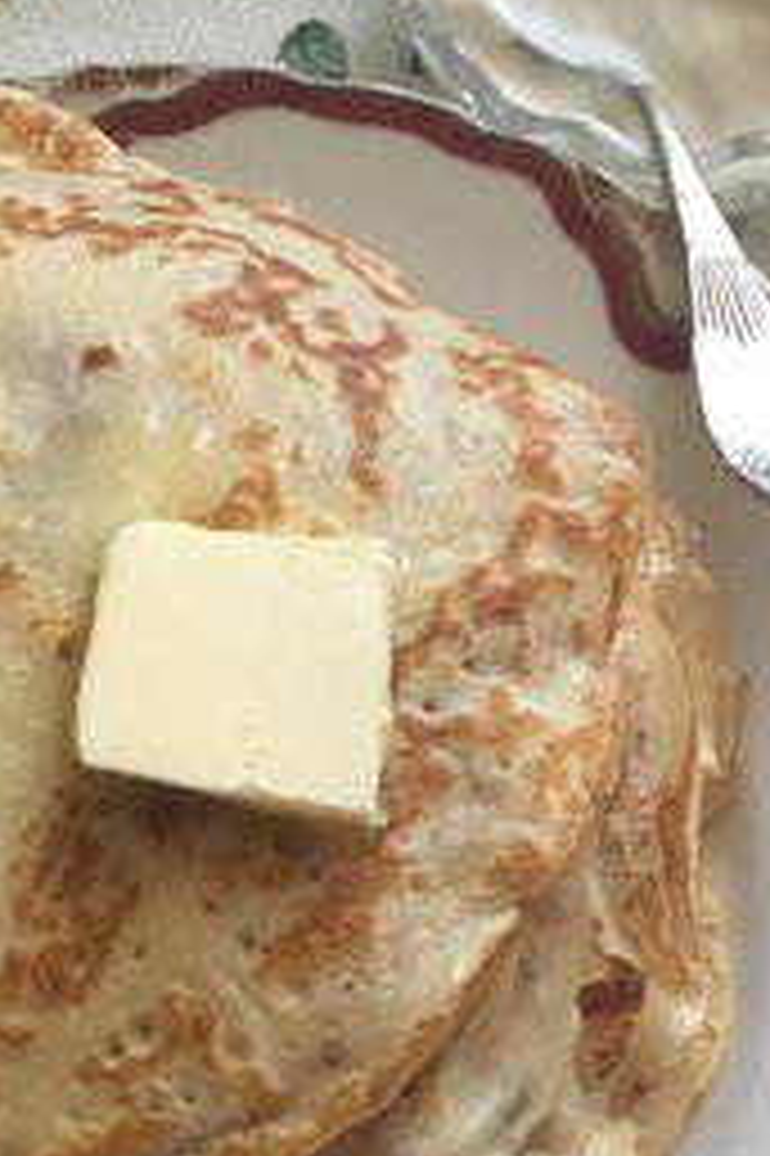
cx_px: 477
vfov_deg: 21.3
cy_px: 1026
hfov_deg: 14.5
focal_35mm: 94
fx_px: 3020
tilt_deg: -69.0
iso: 80
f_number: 2.2
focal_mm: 4.15
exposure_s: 1/33
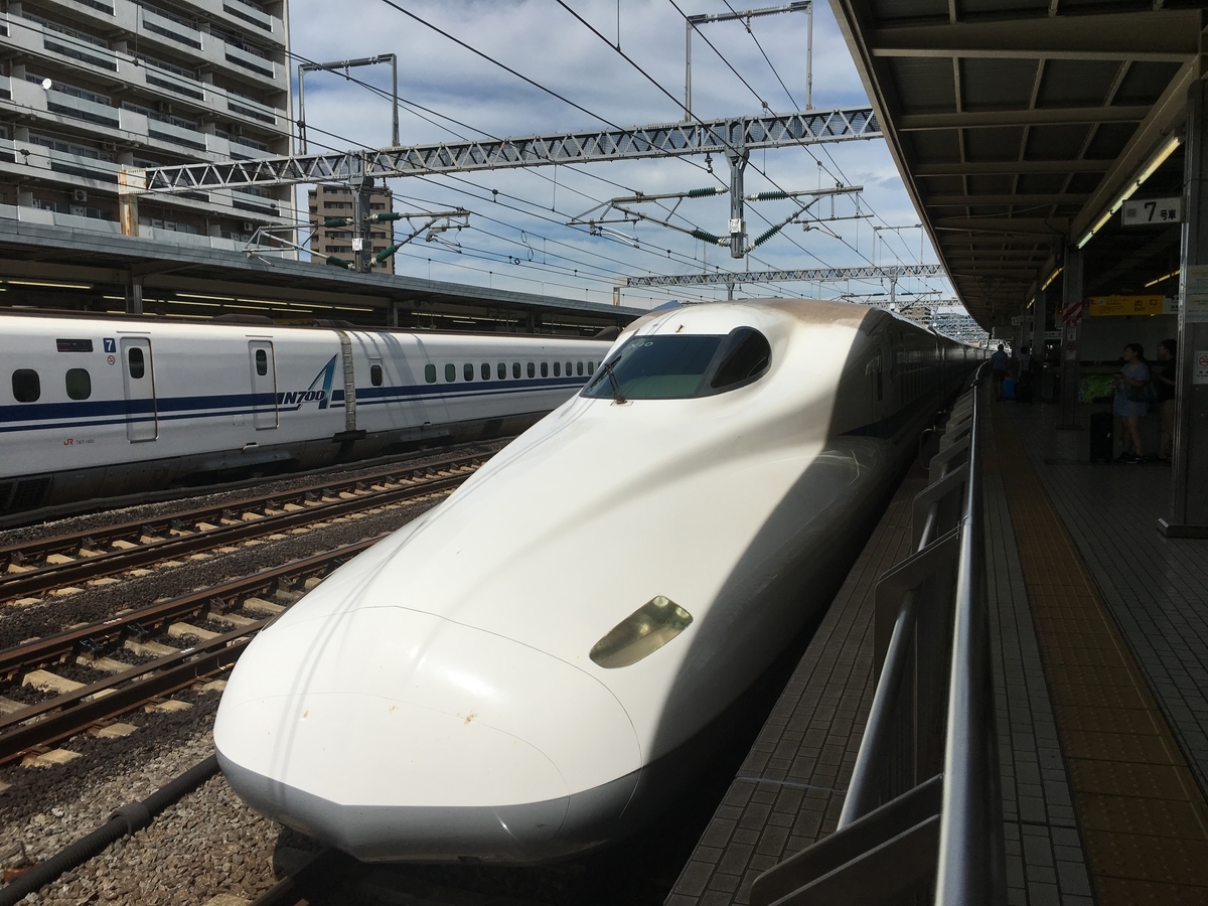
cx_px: 604
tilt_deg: -4.1
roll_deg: +0.5
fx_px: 1012
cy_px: 453
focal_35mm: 29
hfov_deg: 61.7
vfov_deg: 48.2
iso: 25
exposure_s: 1/3846
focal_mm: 4.15
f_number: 2.2
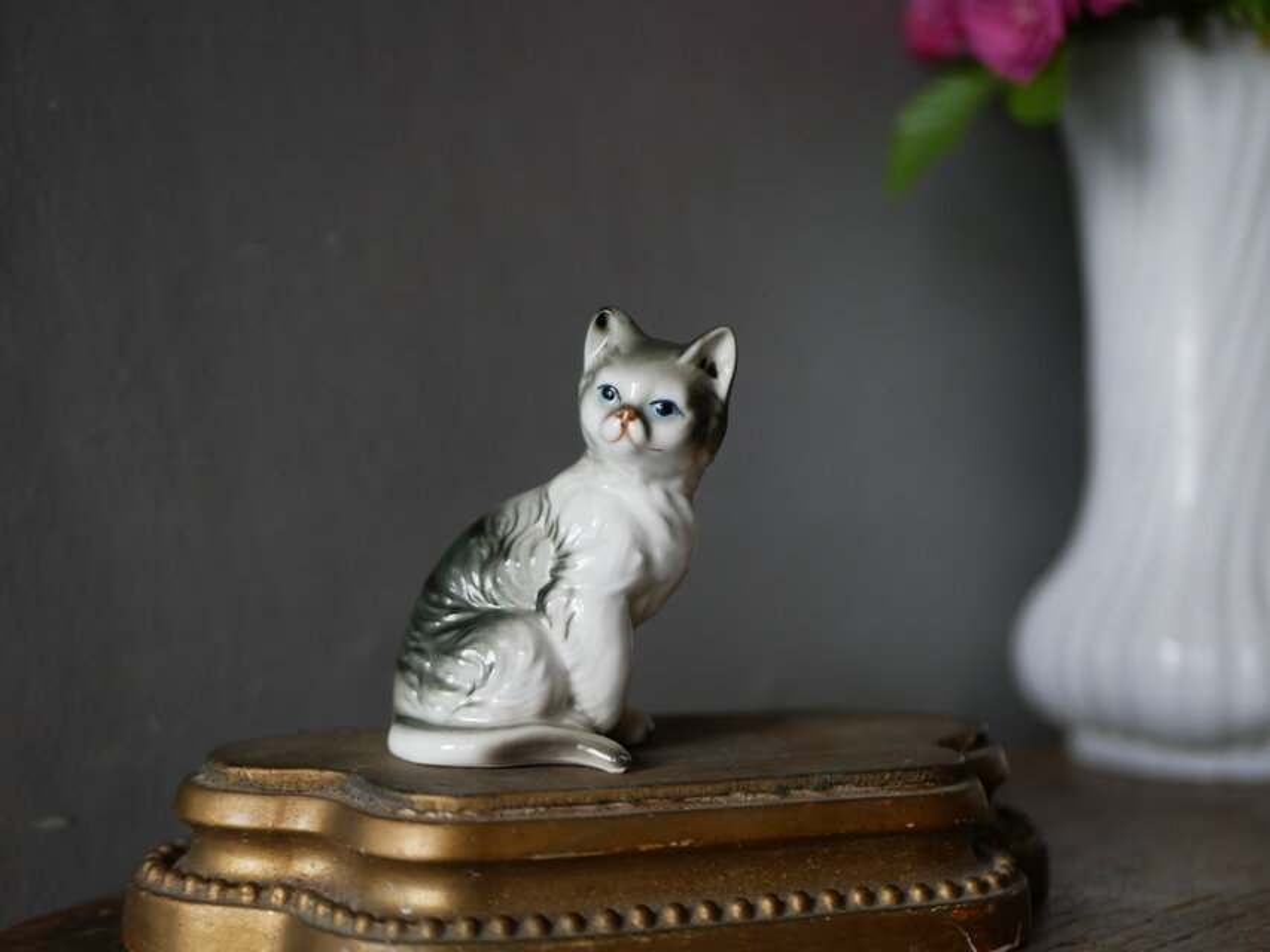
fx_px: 1835
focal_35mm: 50
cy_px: 476
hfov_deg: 38.2
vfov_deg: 29.1
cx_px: 635
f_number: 2
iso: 200
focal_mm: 25
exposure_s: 1/125
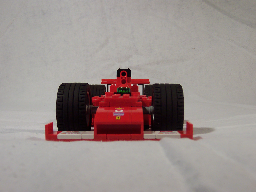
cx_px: 128
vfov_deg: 28.0
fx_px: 385
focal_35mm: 52
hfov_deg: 36.8
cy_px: 96
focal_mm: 8
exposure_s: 1/45
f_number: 3.4
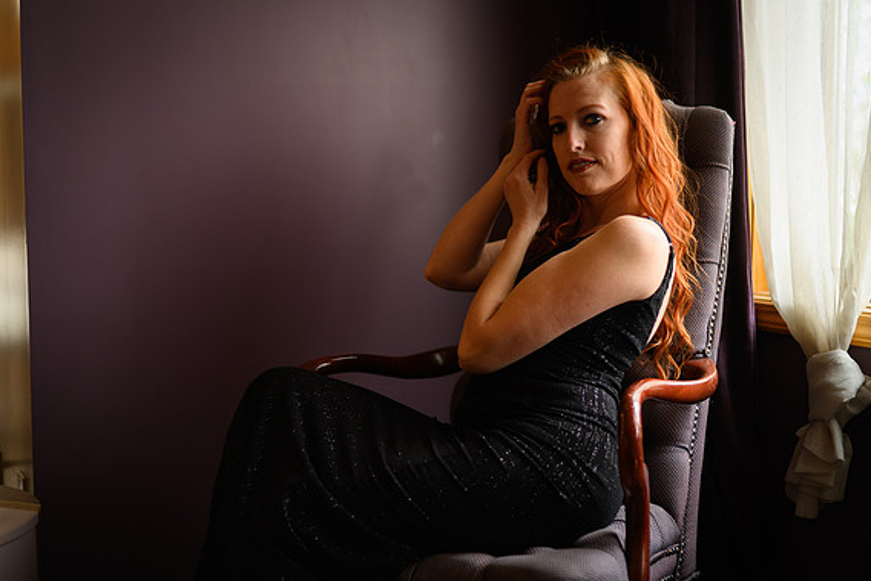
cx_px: 428
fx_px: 1234
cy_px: 288
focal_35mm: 51
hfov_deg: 38.9
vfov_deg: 26.5
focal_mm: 50
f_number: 1.8
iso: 400
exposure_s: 1/100
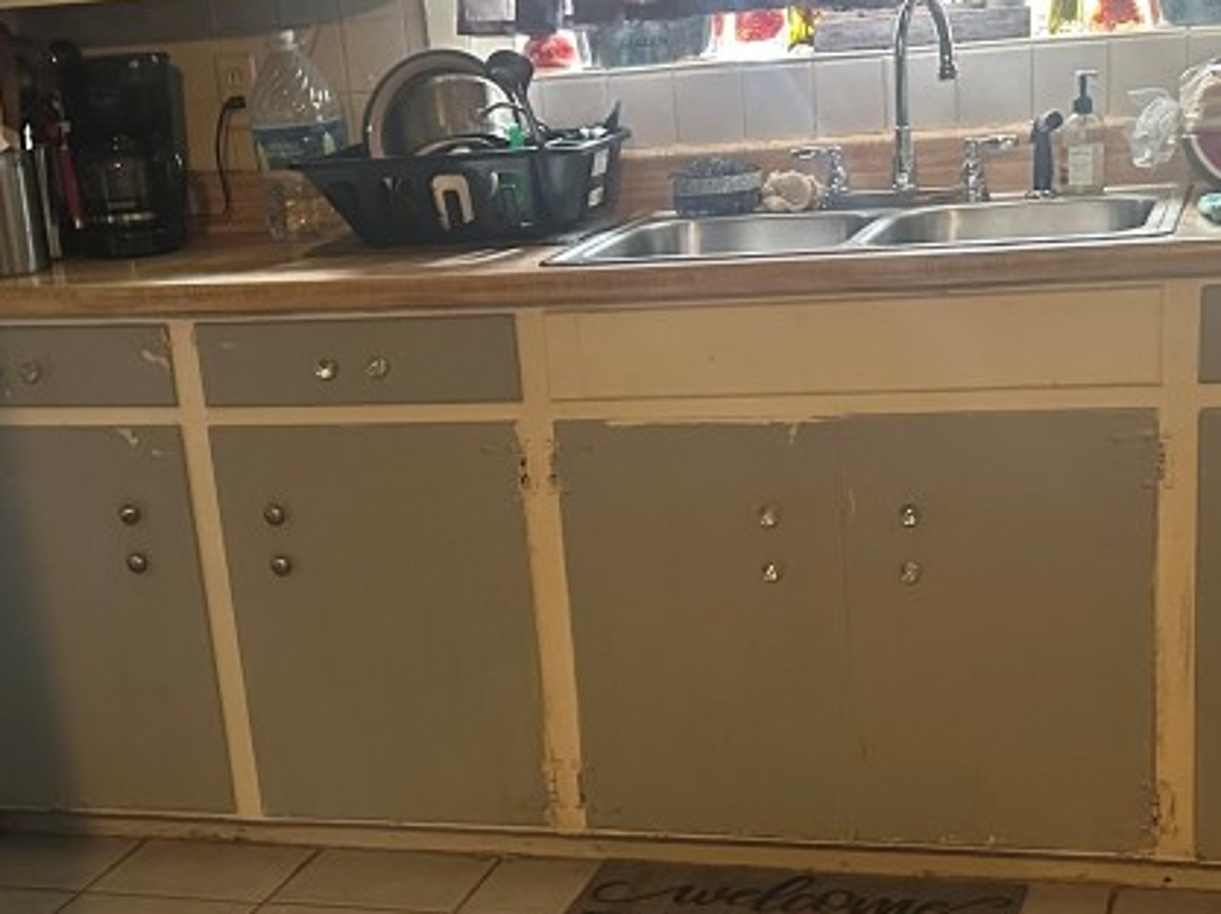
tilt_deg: -18.9
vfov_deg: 24.5
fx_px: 2079
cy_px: 677
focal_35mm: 59
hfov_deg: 32.7
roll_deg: +4.8
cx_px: 597
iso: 800
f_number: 1.78
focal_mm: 6.86
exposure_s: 1/30
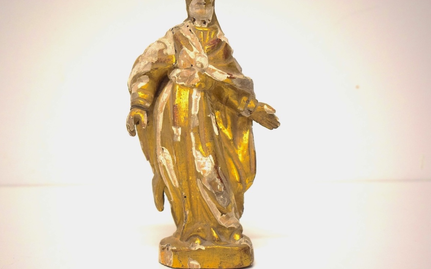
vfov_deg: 22.0
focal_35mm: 59
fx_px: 693
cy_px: 142
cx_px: 215
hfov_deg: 34.5
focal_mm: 38
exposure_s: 1/100
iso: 400
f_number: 5
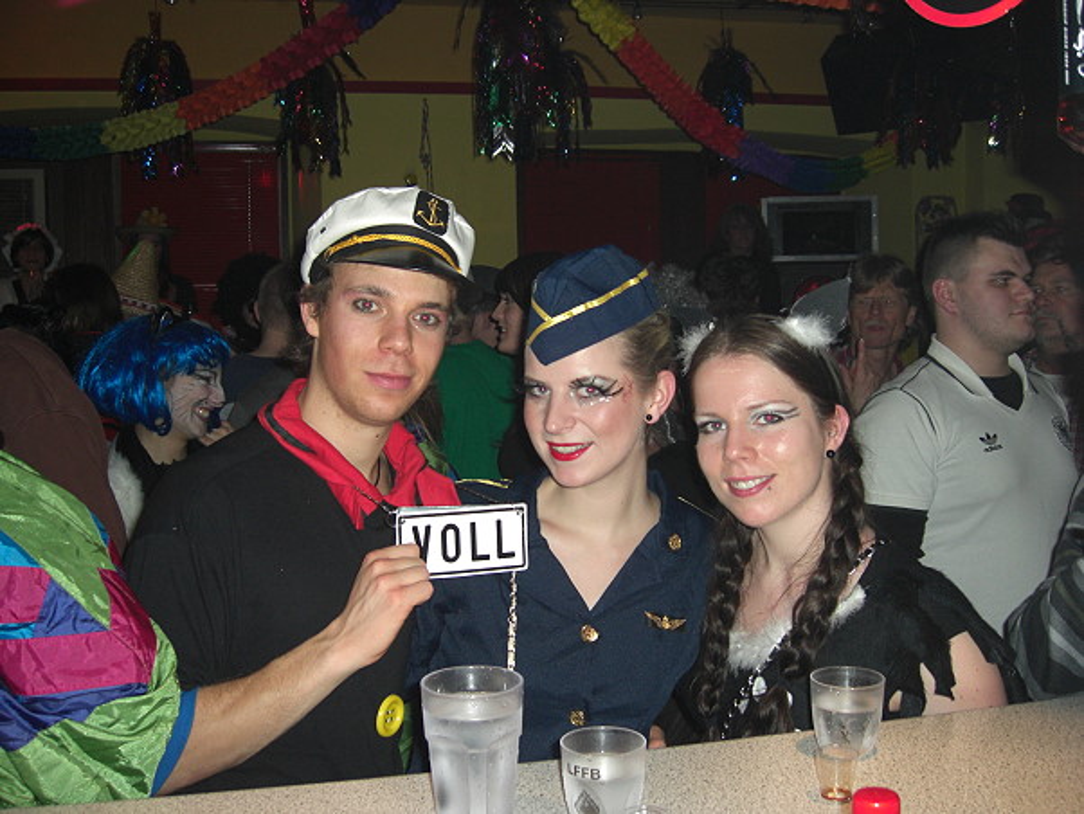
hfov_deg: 49.0
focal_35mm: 38
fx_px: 1190
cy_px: 407
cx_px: 542
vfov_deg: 37.7
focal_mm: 7.9
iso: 200
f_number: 2.8
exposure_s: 1/60
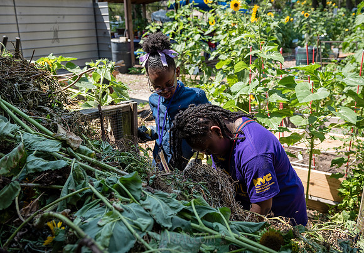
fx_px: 367
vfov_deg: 38.0
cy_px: 138
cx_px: 202
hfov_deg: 52.6
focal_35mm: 36
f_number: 4
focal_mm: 32
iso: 500
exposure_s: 1/1000
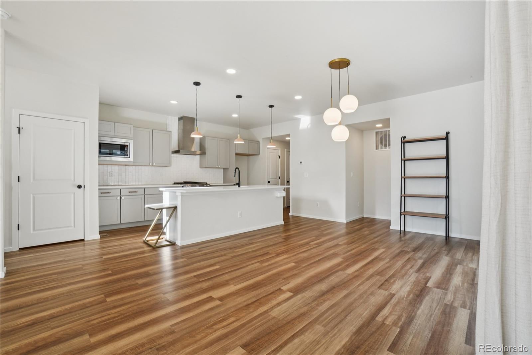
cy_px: 178
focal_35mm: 15
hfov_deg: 100.4
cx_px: 266
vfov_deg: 77.3
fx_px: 222
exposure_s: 1/125
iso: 400
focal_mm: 10
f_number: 8
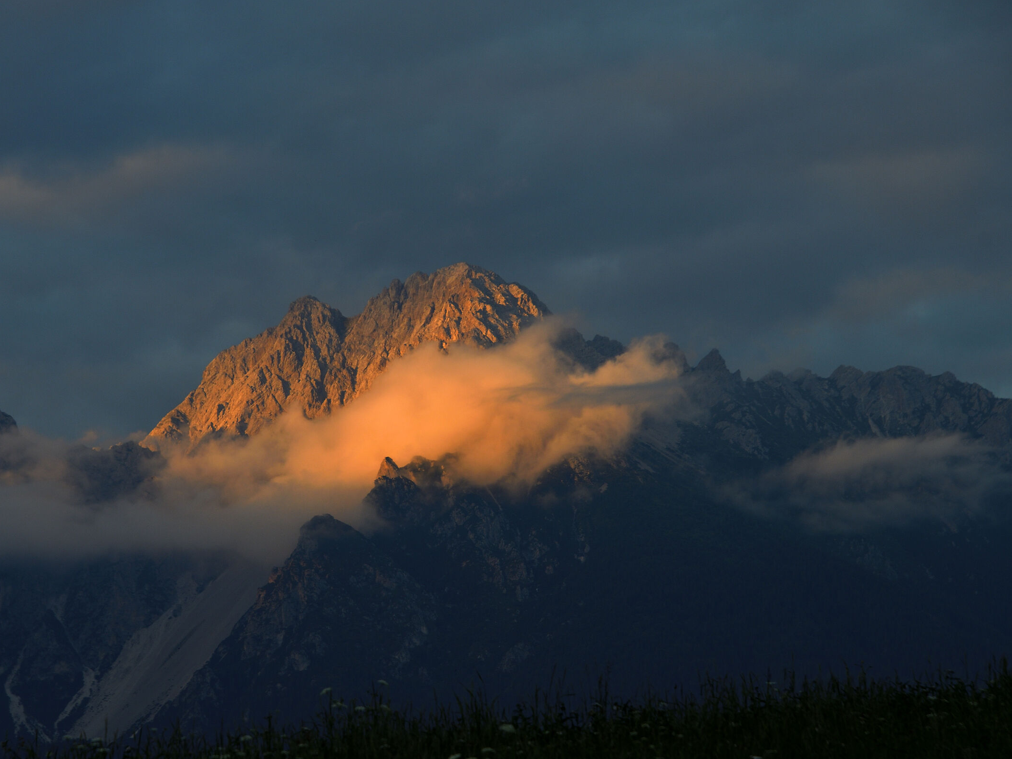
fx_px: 6915
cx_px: 452
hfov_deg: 8.4
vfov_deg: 6.3
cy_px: 380
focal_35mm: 237
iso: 100
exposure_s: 1/100
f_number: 8
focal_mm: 145
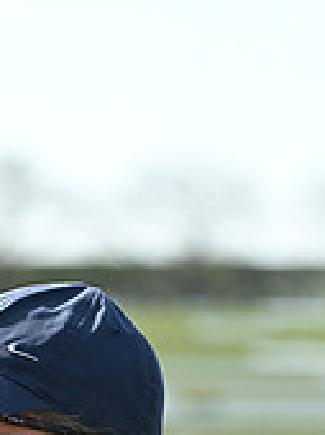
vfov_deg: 4.0
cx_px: -333
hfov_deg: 3.0
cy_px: 237
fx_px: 6187
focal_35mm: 493
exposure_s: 1/1250
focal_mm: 150
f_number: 5
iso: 500
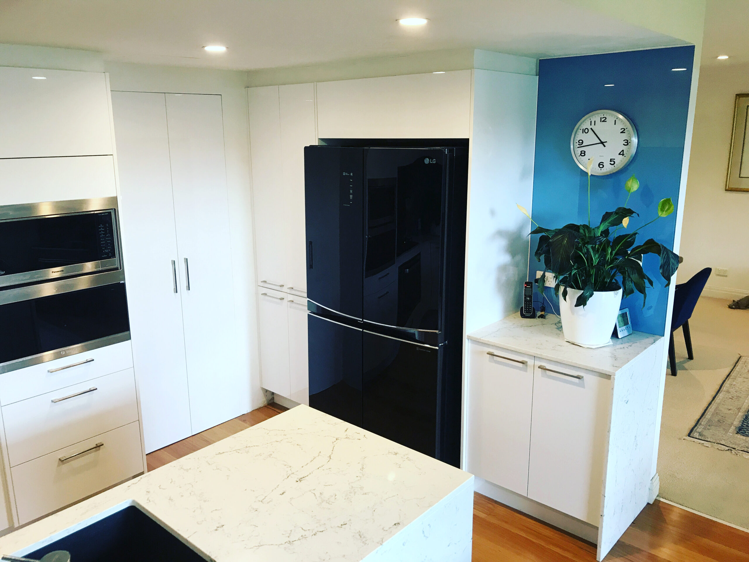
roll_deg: +0.6
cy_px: 281
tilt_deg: -13.6
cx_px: 374
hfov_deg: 63.4
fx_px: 606
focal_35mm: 28
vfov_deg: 49.7
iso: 40
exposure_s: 1/33
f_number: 1.8
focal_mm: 3.99
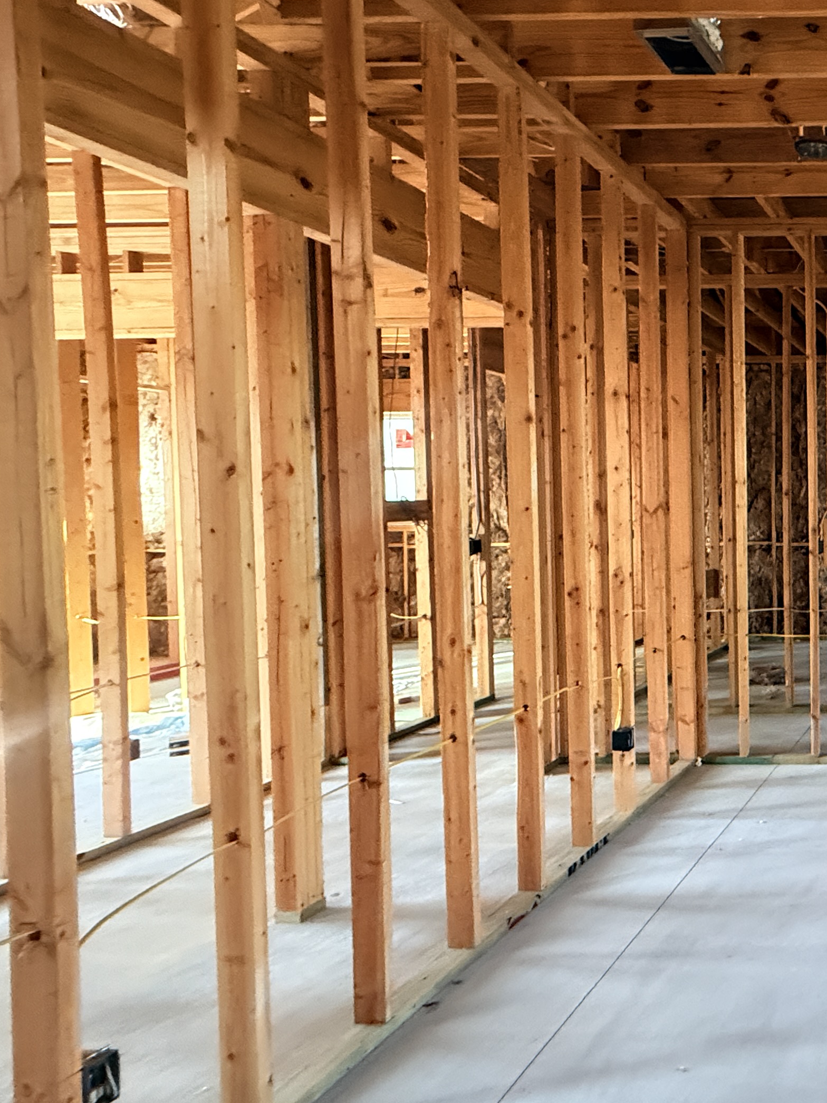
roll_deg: +0.1
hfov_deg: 38.4
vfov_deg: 65.3
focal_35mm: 27
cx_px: 988
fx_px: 860
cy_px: 533
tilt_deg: -2.6
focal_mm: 2.22
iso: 640
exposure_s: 1/60
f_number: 2.2
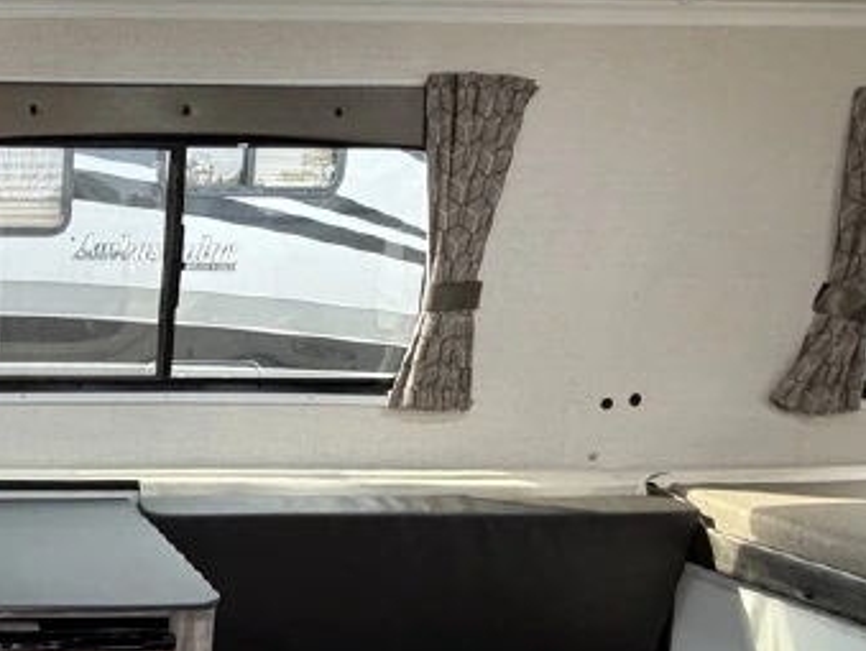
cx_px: -49
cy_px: 485
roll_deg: +0.0
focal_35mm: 33
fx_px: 826
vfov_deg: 41.8
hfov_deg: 44.5
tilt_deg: -10.5
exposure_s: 1/119
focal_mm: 2.22
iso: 320
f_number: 2.2
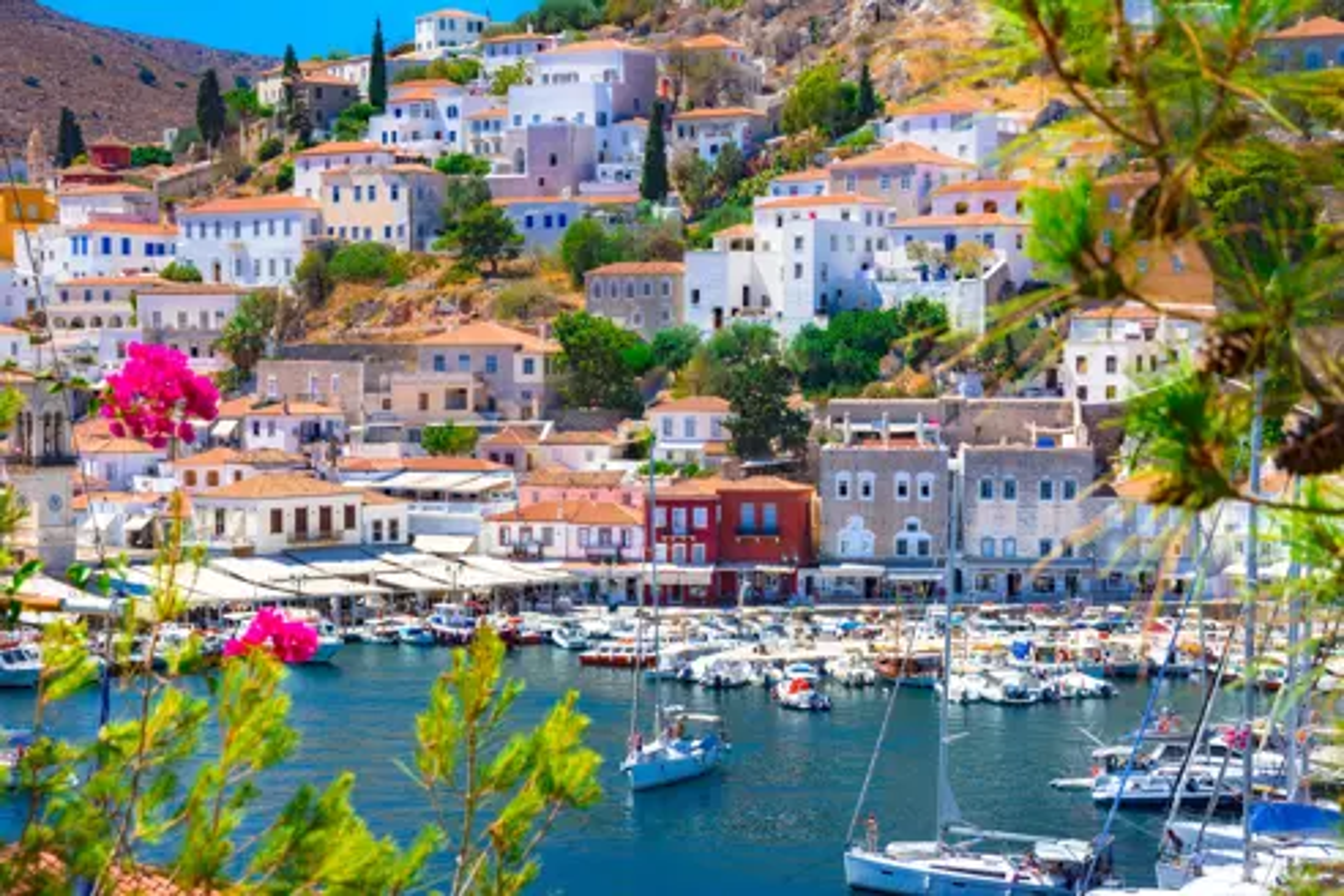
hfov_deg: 26.0
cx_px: 672
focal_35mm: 78
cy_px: 448
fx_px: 2912
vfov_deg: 17.5
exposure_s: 1/250
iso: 100
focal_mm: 52
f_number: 8
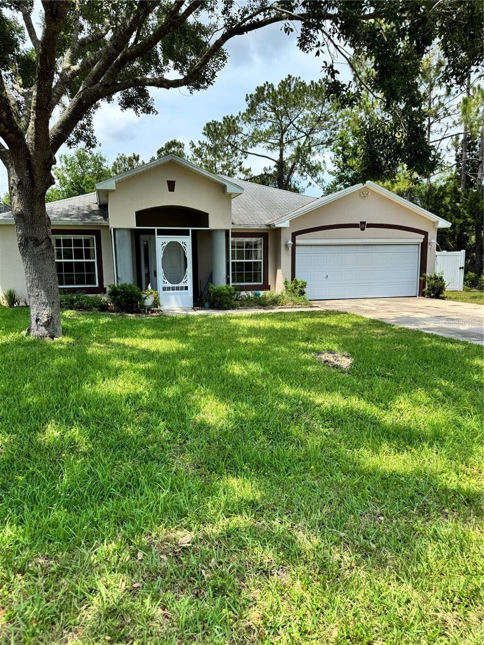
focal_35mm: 24
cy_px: 322
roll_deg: +2.1
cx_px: 242
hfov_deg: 56.8
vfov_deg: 71.6
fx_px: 447
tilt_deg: -7.4
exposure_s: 1/1923
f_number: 1.78
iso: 80
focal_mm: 6.76
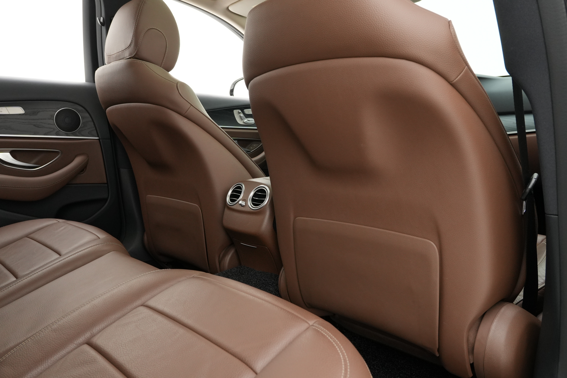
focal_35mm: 27
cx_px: 284
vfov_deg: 47.9
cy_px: 189
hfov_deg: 67.4
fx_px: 425
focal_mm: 18
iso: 1250
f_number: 6.3
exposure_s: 1/50
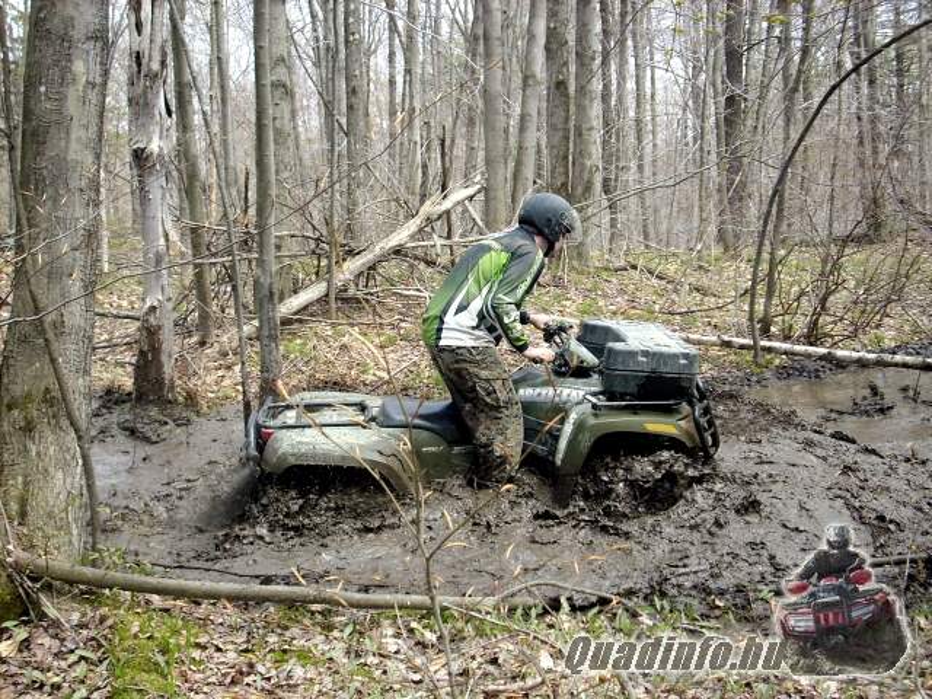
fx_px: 1239
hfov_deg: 41.2
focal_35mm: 46
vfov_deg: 31.5
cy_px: 350
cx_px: 466
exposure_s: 1/250
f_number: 3.1
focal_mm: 7.6
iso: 124
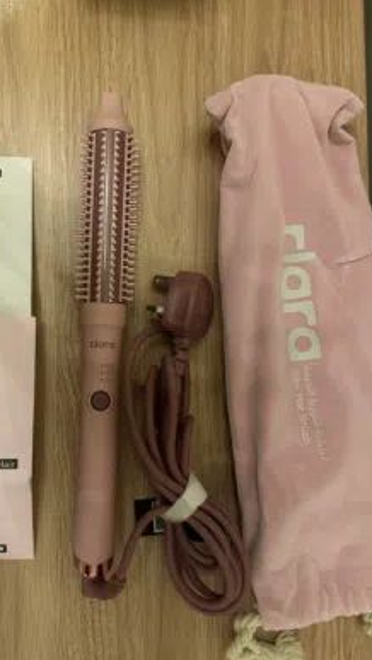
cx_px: 131
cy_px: 338
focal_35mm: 27
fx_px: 473
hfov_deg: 42.5
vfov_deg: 69.8
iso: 640
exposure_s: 1/33
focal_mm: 6.86
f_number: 1.78
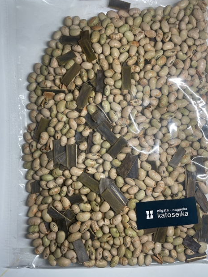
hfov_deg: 49.7
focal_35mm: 28
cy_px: 129
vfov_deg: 63.4
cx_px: 110
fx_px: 224
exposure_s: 1/120
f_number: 1.6
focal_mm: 4.2
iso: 125
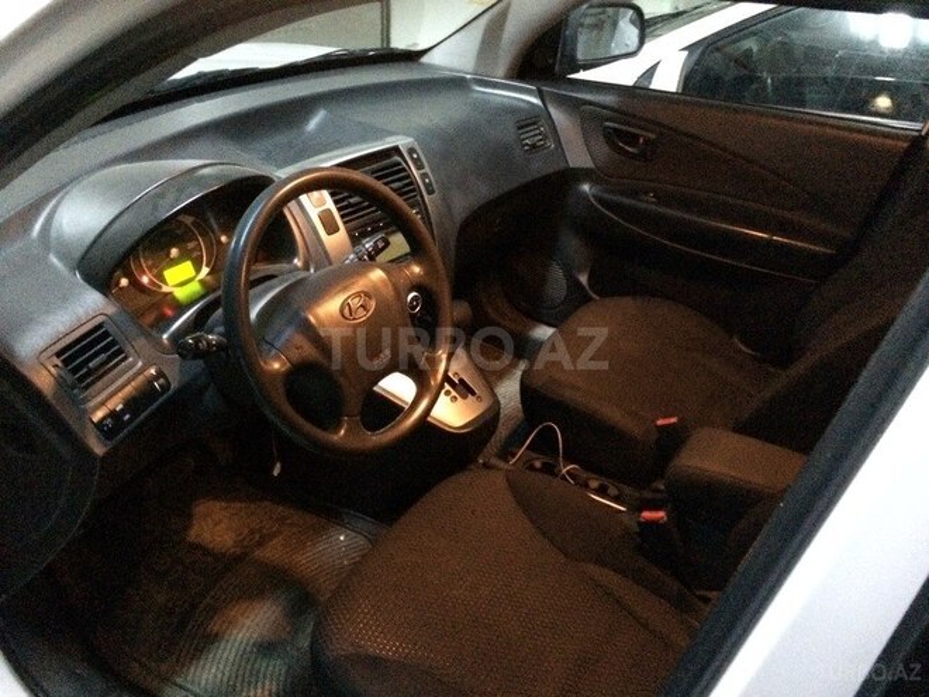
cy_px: 348
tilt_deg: -33.0
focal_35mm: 29
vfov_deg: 48.2
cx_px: 464
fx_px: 778
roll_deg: -4.4
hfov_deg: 61.7
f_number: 2.2
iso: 1250
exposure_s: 1/17
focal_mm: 4.15
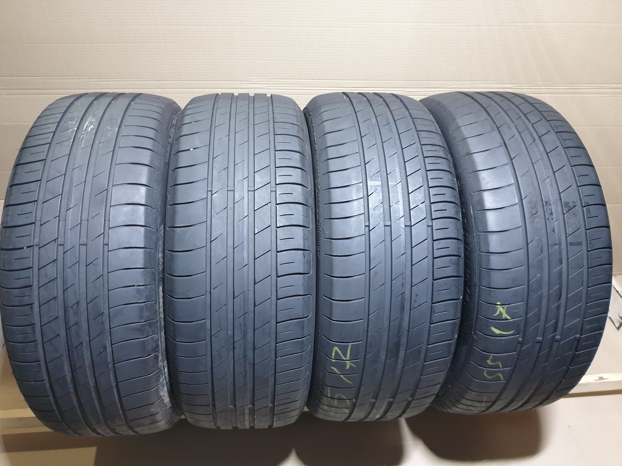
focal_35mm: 26
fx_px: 467
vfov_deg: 53.1
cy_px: 233
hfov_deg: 67.3
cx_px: 311
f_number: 1.5
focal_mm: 4.3
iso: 250
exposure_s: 1/20
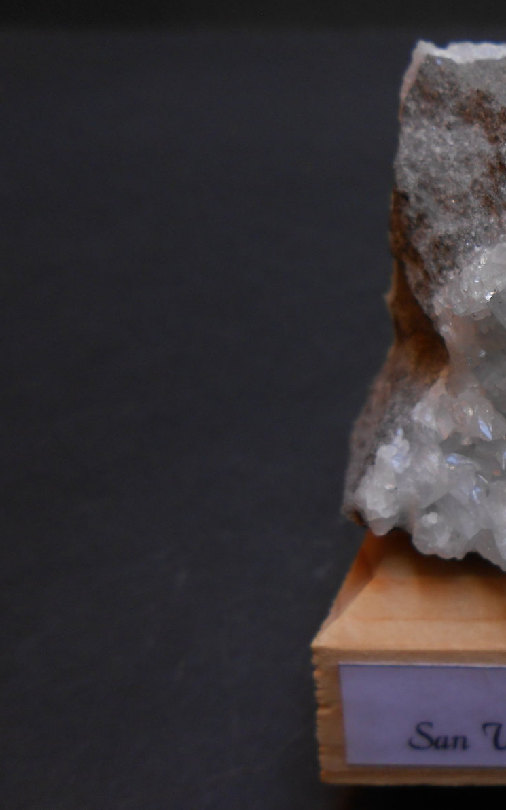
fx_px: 816
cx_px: 536
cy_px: 407
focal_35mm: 37
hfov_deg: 31.2
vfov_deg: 52.7
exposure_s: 1/30
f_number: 3.5
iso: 125
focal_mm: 4.6
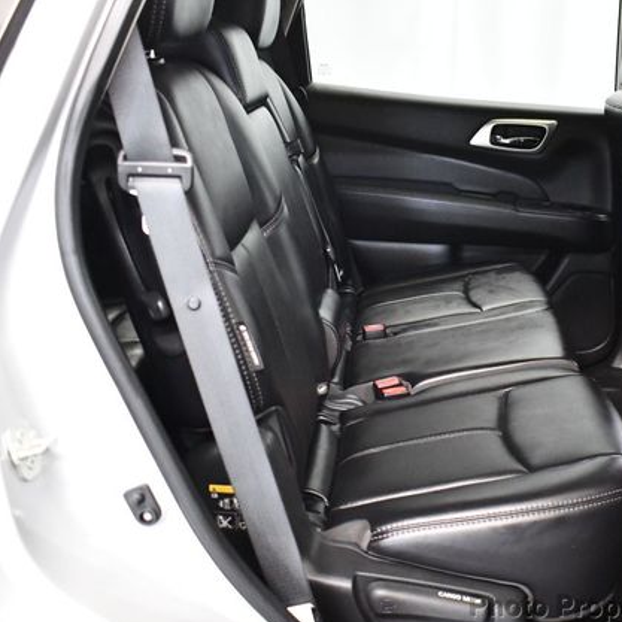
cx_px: 452
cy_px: 316
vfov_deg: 36.1
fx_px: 955
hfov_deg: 35.4
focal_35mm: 47
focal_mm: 18
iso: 4000
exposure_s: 1/60
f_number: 3.5
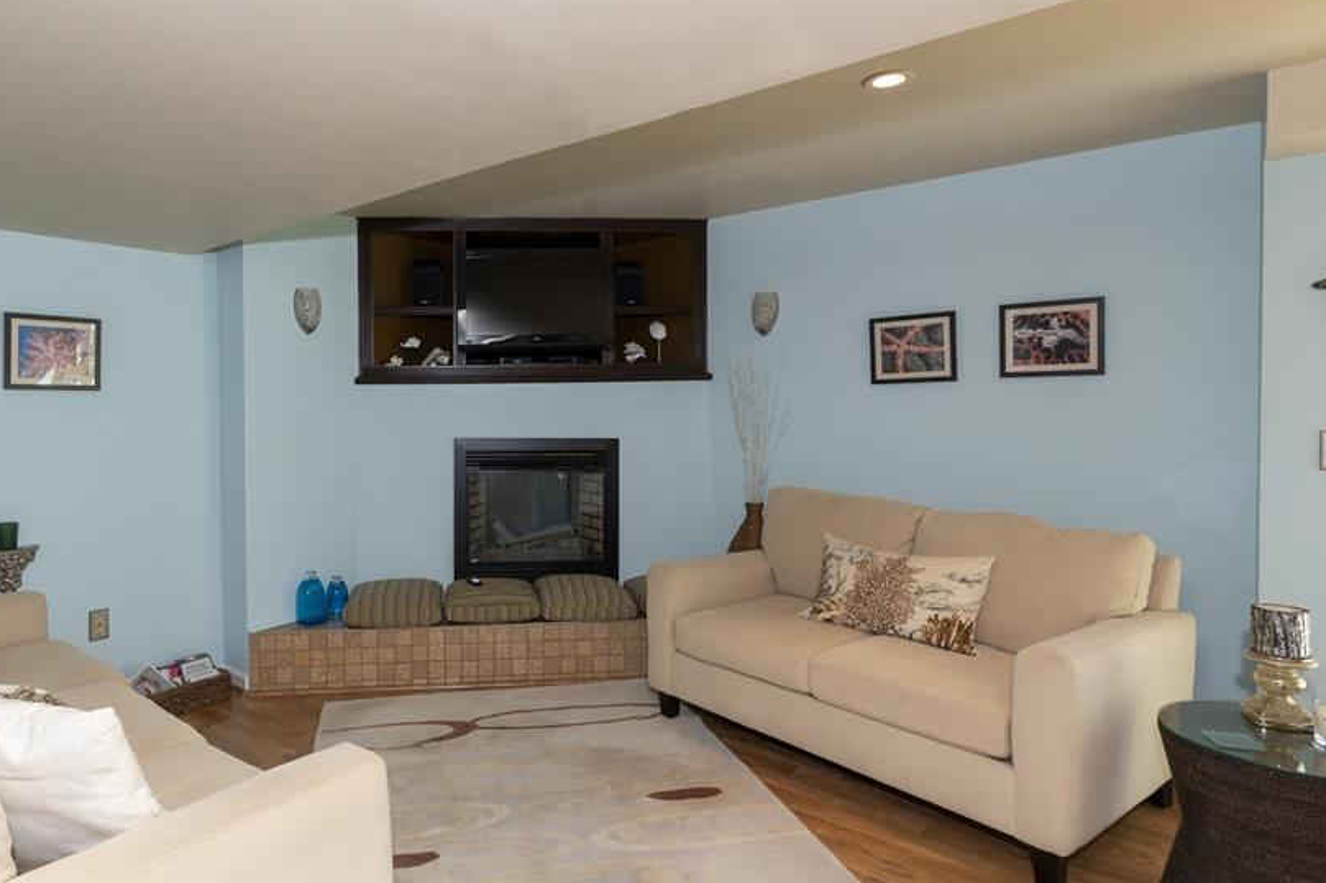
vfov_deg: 64.0
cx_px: 532
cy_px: 523
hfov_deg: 85.9
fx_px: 700
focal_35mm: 19
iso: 1250
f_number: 8
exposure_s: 1/160
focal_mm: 15
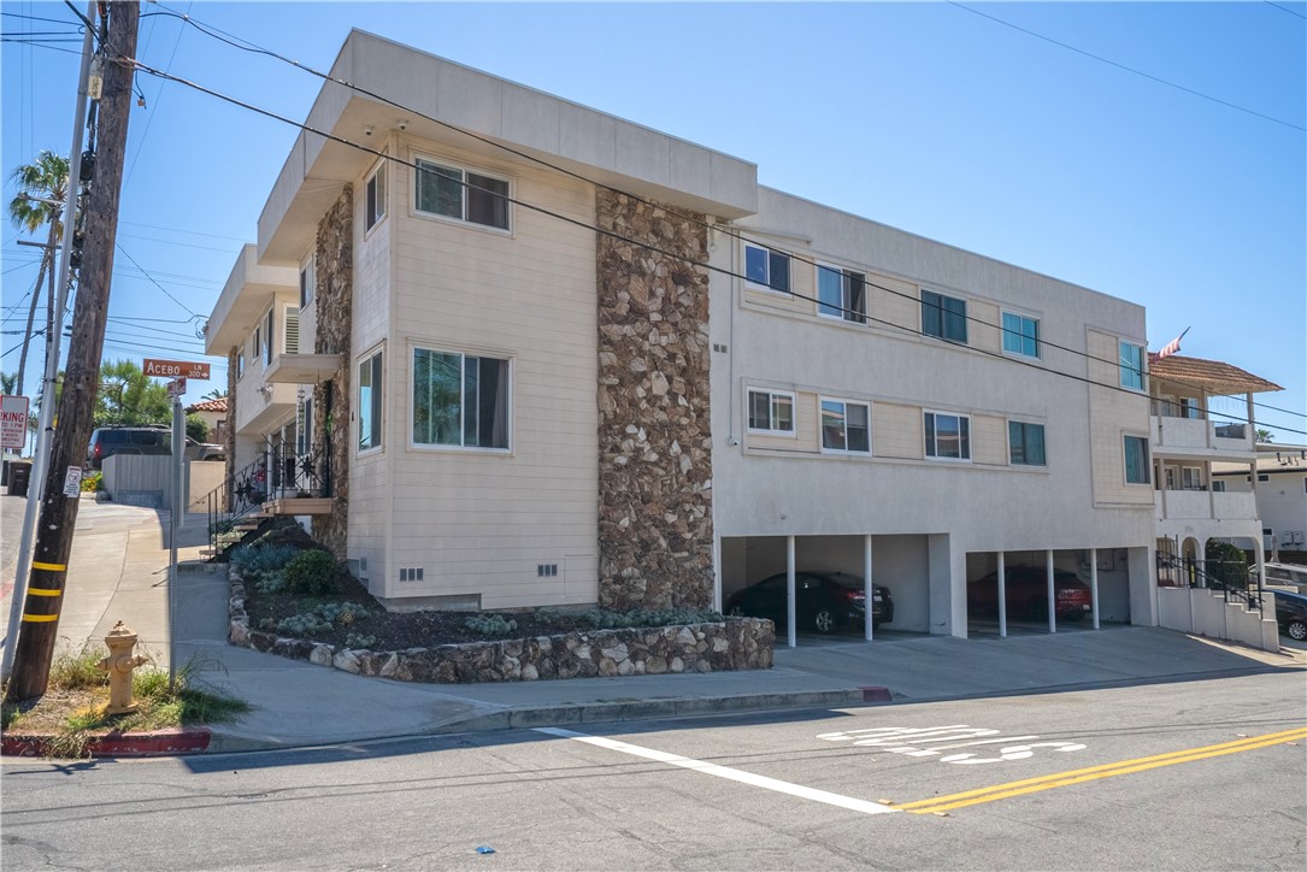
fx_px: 1126
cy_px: 436
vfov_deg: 42.4
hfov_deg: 60.3
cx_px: 654
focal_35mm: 31
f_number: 11
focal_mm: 31
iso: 400
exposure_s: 1/4000
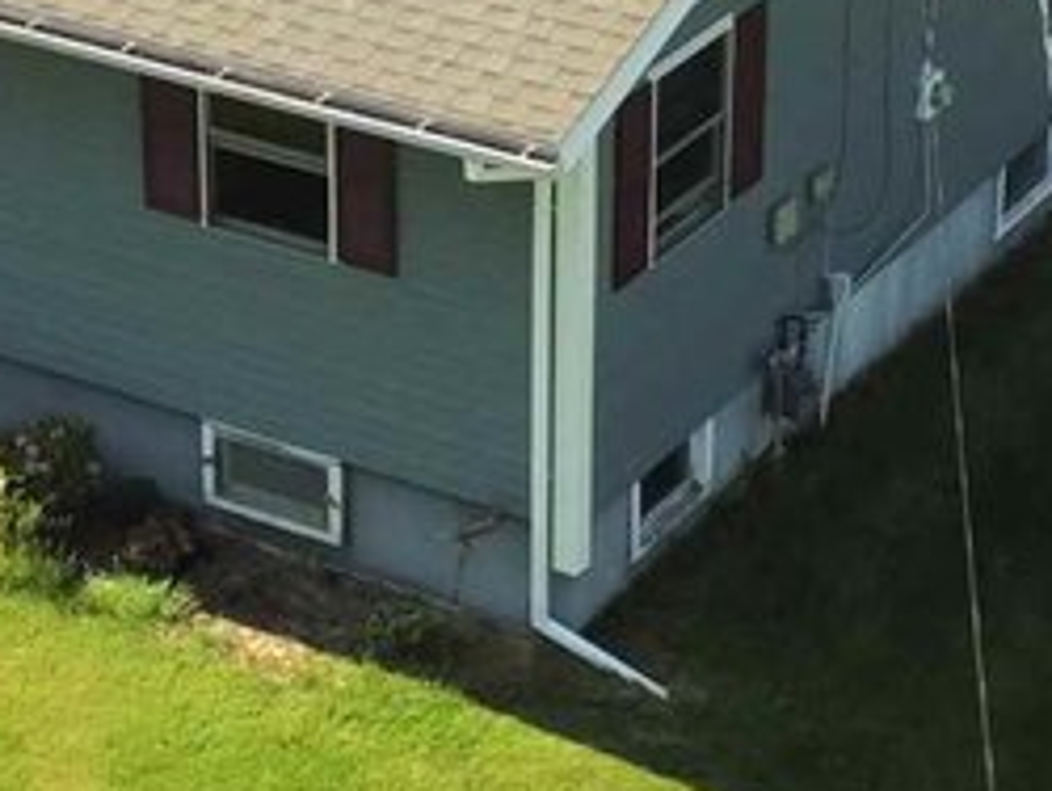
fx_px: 4472
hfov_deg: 13.4
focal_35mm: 147
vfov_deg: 10.1
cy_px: 244
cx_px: 257
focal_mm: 4
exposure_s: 1/961
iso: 142
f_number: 2.4
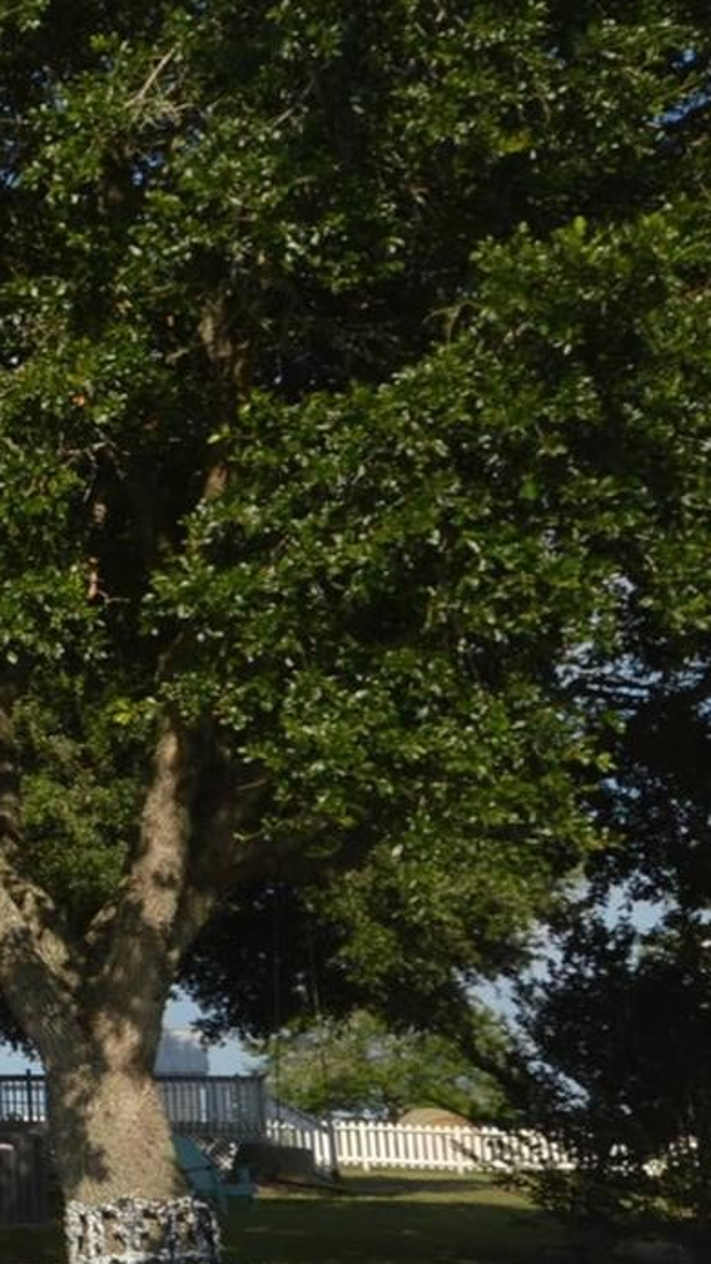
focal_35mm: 70
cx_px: -879
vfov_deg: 30.3
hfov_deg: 13.6
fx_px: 2330
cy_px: 745
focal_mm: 15
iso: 100
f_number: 10
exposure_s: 1/200
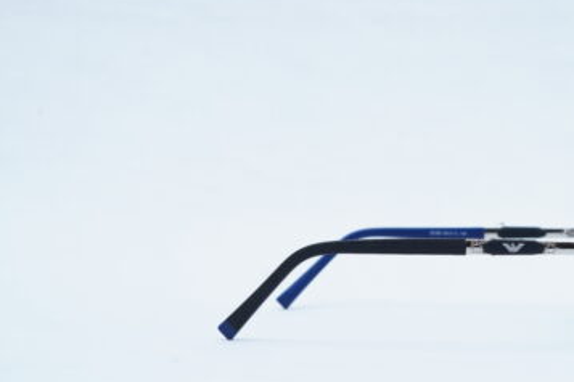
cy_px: 260
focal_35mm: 84
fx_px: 1339
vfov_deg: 16.2
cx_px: 455
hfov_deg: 23.8
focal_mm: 50
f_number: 9
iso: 200
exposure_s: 1/160
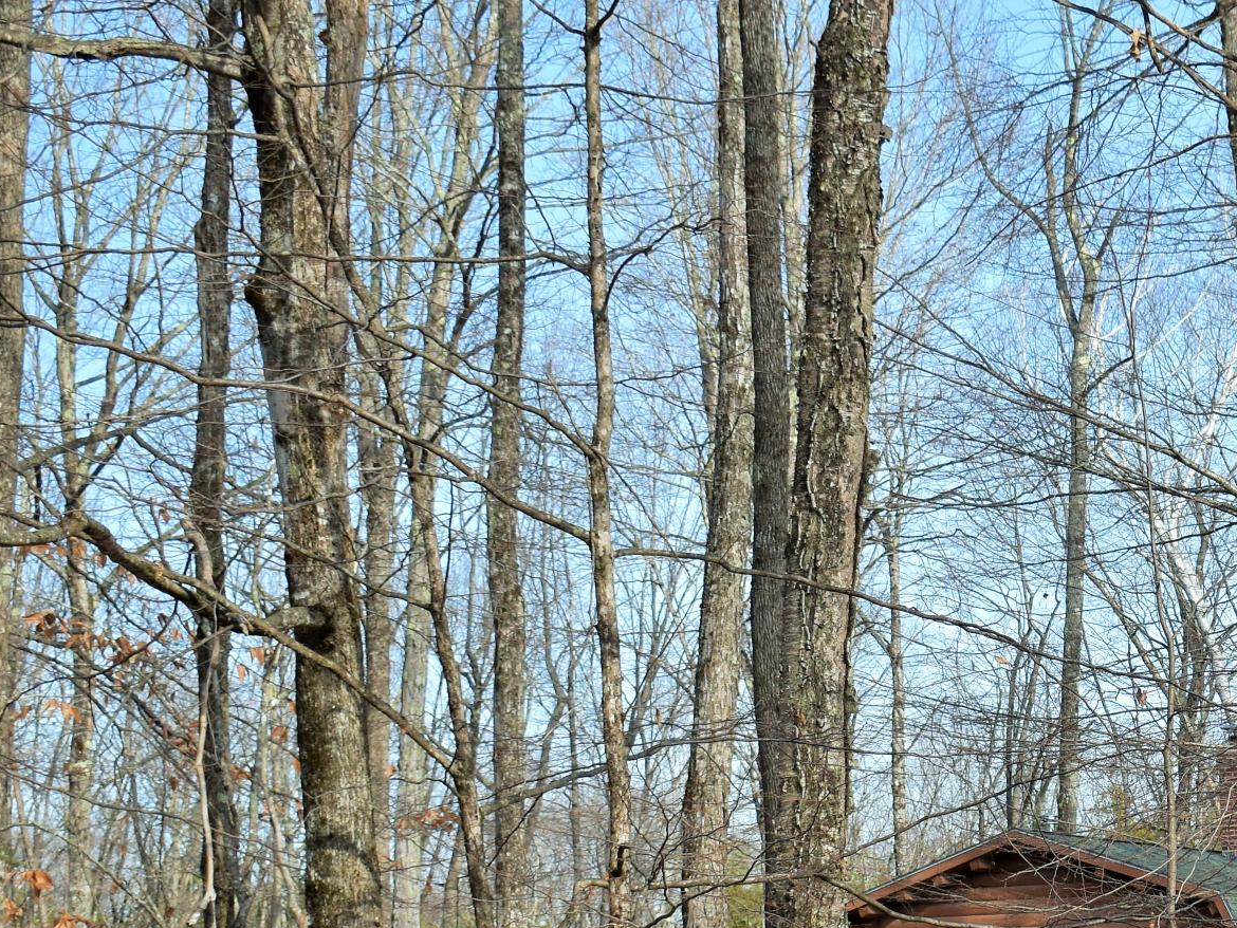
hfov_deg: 17.9
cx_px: 1207
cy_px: 702
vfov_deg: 13.8
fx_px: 3833
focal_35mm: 107
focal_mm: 29
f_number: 4.2
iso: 200
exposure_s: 1/800
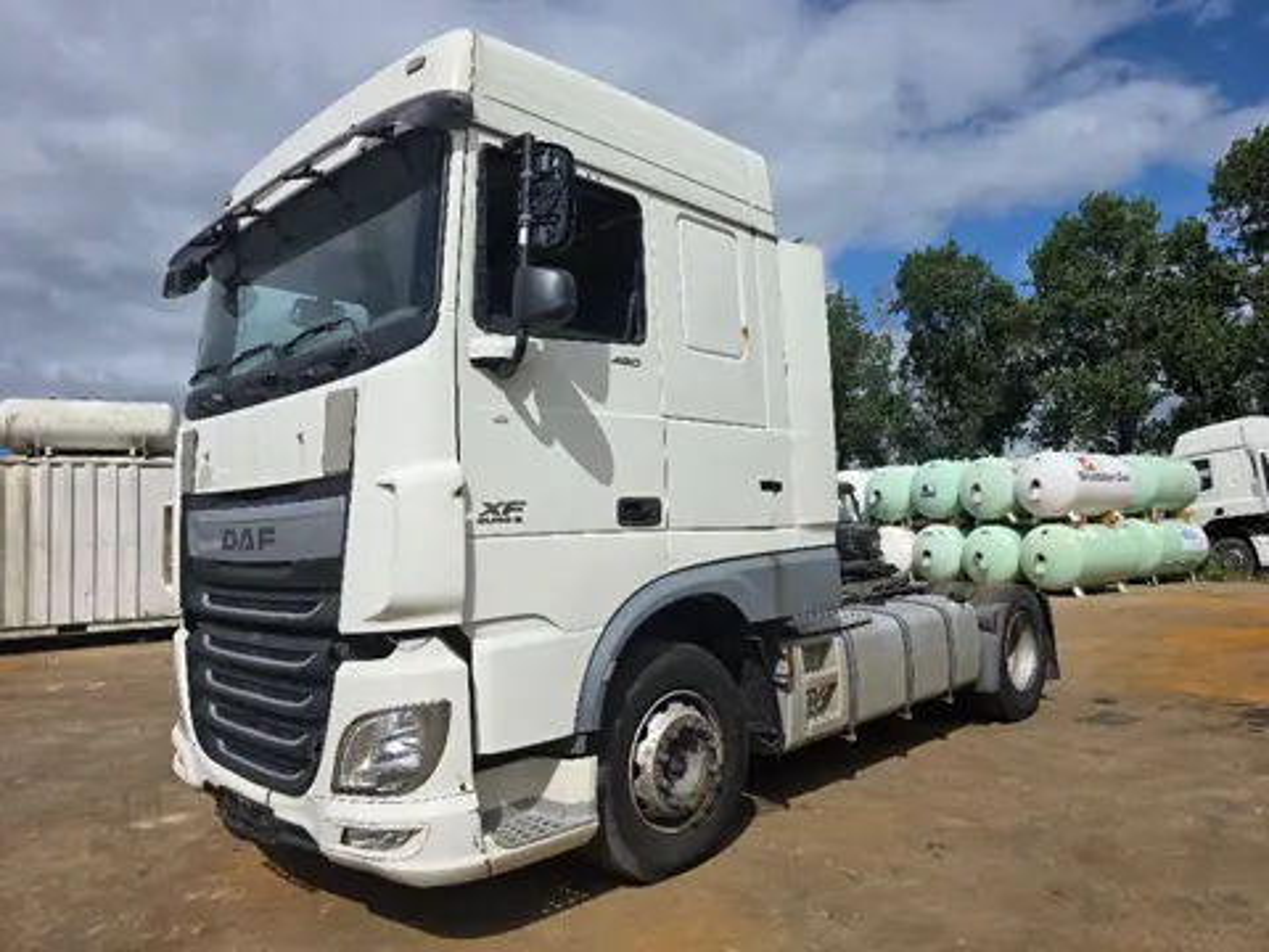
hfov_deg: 73.9
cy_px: 476
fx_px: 843
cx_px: 634
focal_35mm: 23
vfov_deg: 58.9
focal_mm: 6.3
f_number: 1.7
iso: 50
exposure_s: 1/7944
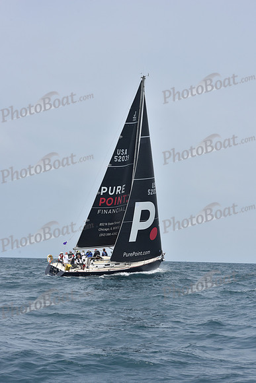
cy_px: 192
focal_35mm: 86
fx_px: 917
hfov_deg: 15.9
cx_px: 128
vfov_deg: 23.6
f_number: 9
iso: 250
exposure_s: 1/800
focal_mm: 86
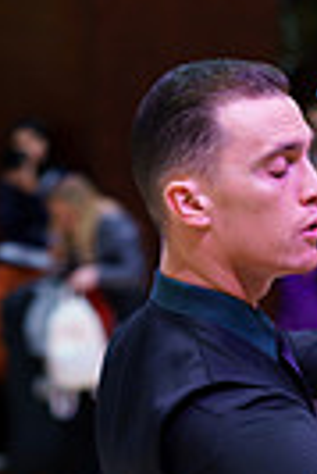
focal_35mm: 236
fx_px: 3109
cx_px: 410
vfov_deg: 8.5
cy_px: 788
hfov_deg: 5.8
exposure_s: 1/200
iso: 1600
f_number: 2.8
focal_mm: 70
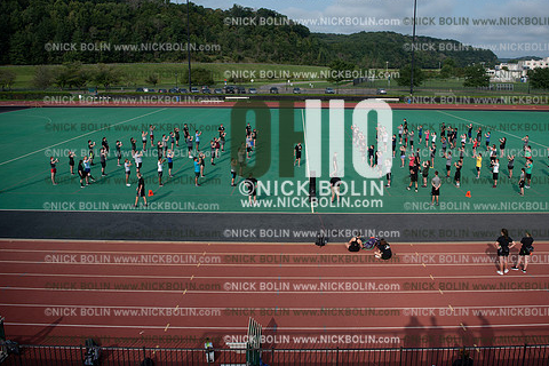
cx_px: 311
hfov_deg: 63.4
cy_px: 154
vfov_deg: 44.8
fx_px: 442
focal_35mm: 29
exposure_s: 1/1600
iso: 125
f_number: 3.5
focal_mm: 24
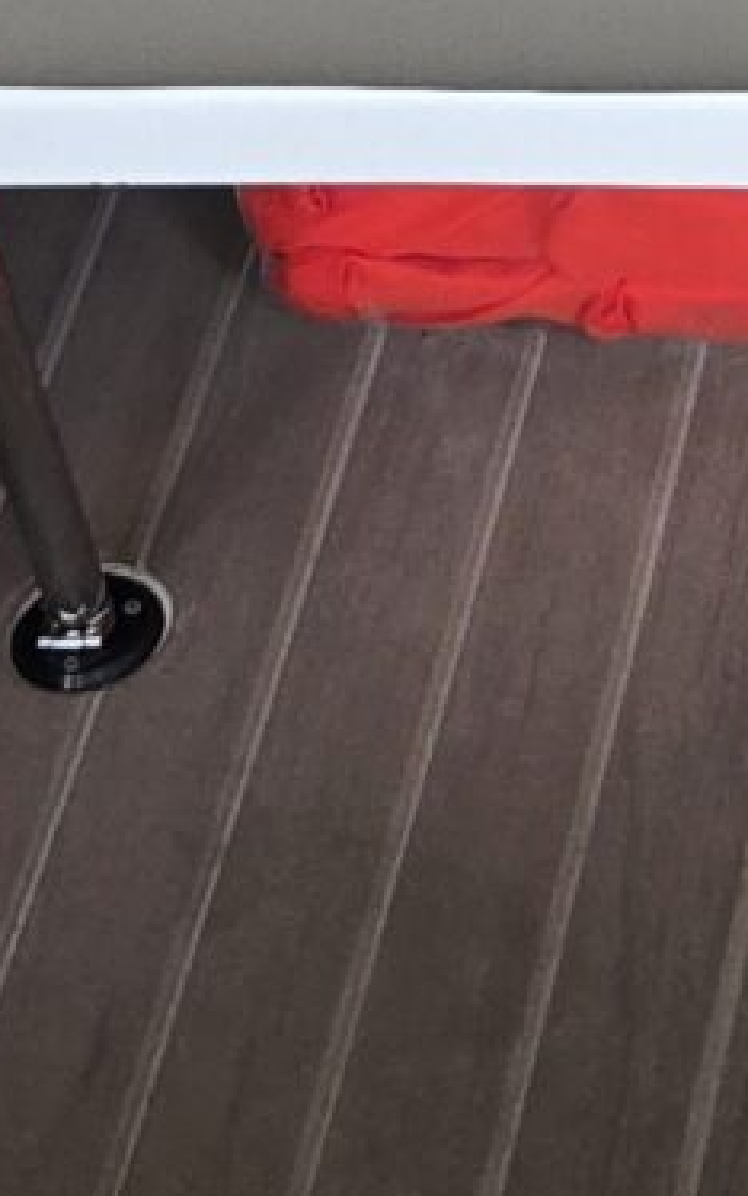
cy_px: -473
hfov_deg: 7.8
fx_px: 5443
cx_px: 933
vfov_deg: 12.1
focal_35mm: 167
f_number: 1.8
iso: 100
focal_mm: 5.4
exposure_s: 1/60
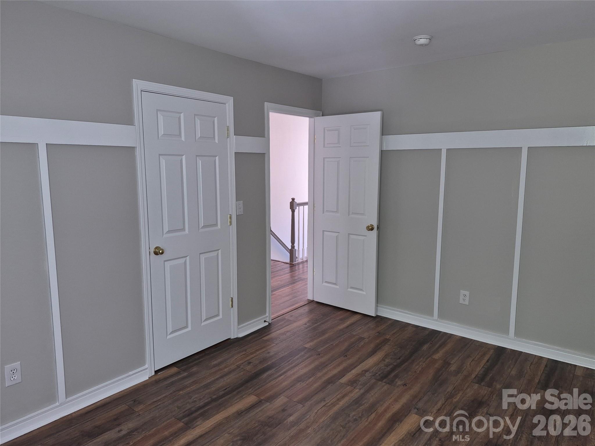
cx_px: 298
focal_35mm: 23
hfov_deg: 73.9
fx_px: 395
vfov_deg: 58.9
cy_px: 223
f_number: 1.8
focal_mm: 5.4
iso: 100
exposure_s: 1/24
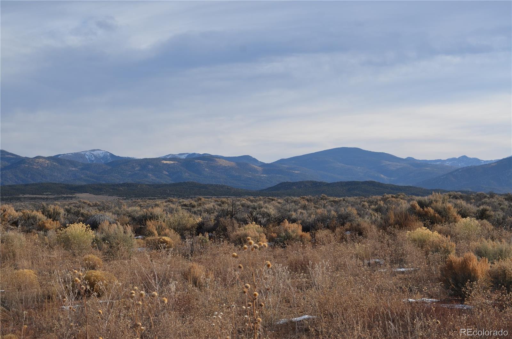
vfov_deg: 18.8
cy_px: 170
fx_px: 1022
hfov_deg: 28.1
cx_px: 256
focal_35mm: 72
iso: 100
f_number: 9
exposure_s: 1/250
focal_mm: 48
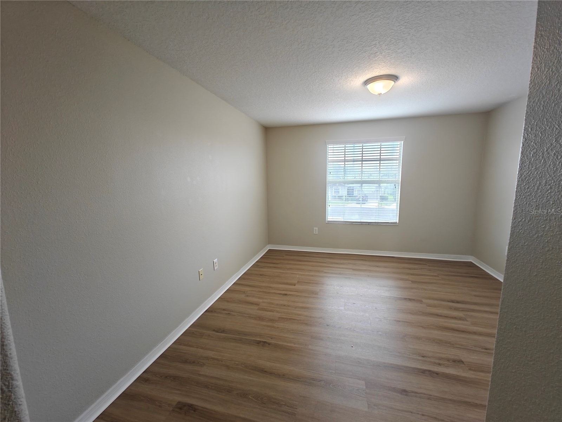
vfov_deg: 85.7
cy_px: 211
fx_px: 227
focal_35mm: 14
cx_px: 281
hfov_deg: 102.1
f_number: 2.2
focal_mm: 2.62
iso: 80
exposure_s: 1/60
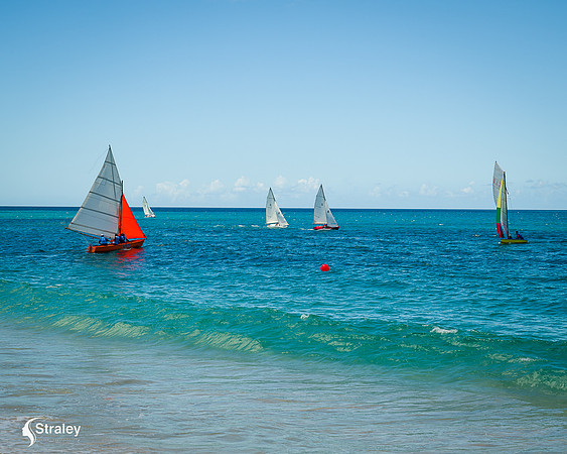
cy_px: 228
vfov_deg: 22.0
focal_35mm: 69
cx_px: 311
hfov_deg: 27.4
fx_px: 1163
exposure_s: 1/250
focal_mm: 60
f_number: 8
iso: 72
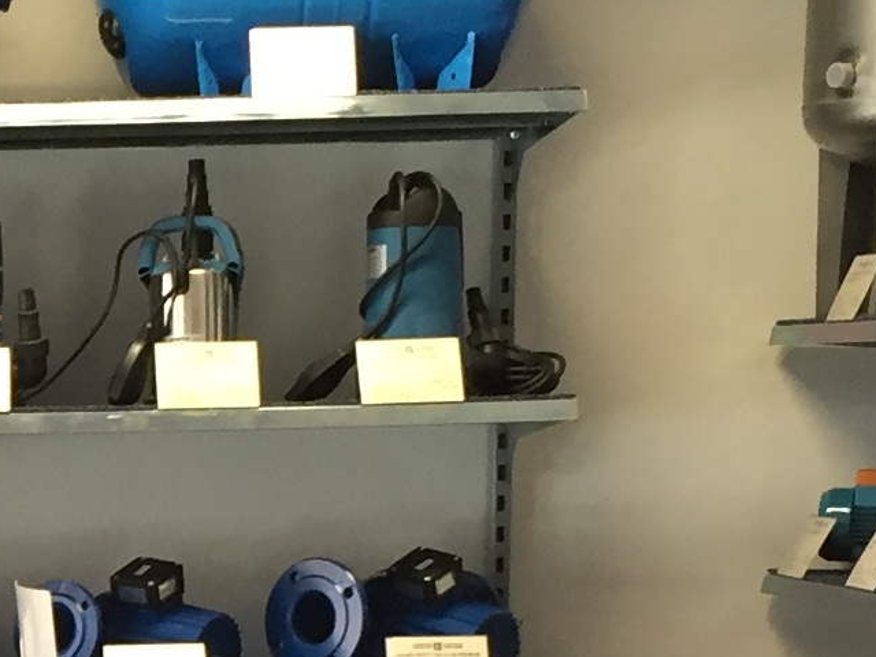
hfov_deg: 12.6
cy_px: 884
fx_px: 3745
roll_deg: +0.6
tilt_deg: -6.1
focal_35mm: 148
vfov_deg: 9.8
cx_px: -453
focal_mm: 4.15
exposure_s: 1/33
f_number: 2.2
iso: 100
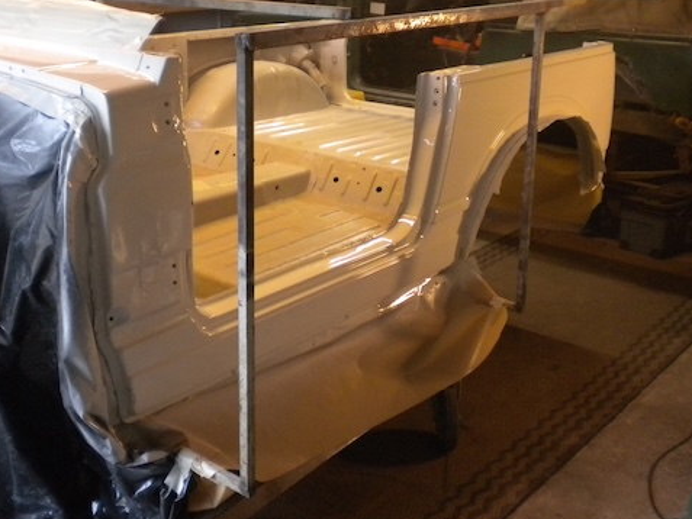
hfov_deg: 42.9
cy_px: 206
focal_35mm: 44
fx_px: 880
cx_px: 337
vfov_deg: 32.8
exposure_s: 1/63.1
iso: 400
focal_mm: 6.3
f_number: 3.1
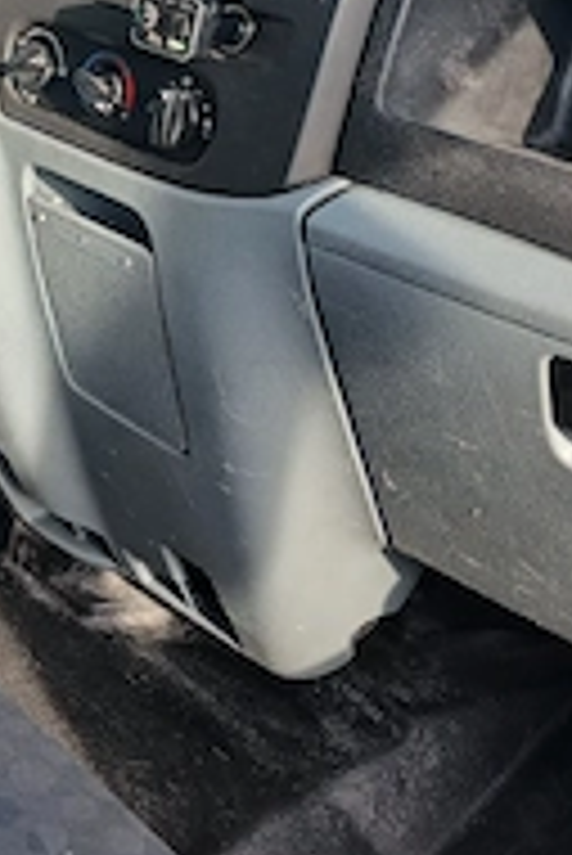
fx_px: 1404
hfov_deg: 22.4
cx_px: 45
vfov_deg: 32.2
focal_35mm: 59
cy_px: 76
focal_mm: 3.98
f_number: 1.8
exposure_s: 1/101
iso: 32
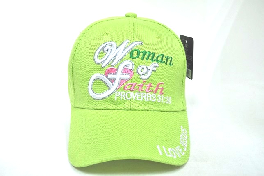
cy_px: 88
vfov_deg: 31.8
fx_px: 308
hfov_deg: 46.4
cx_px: 132
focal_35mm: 42
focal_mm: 28
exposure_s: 1/125
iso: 280
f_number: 5.6
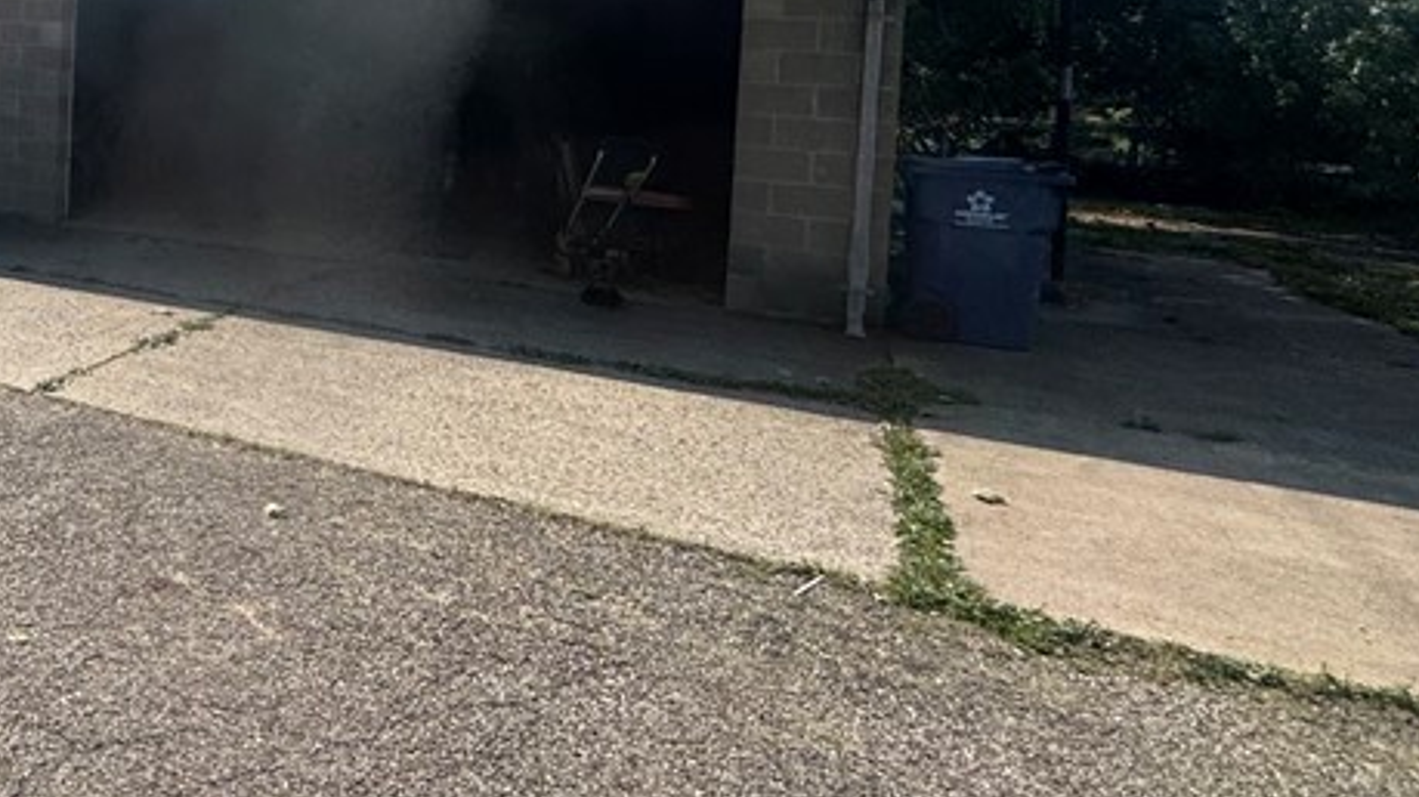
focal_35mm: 34
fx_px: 1279
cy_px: 83
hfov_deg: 47.4
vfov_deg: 32.9
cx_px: -25
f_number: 2.2
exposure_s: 1/1637
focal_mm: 2.22
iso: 50
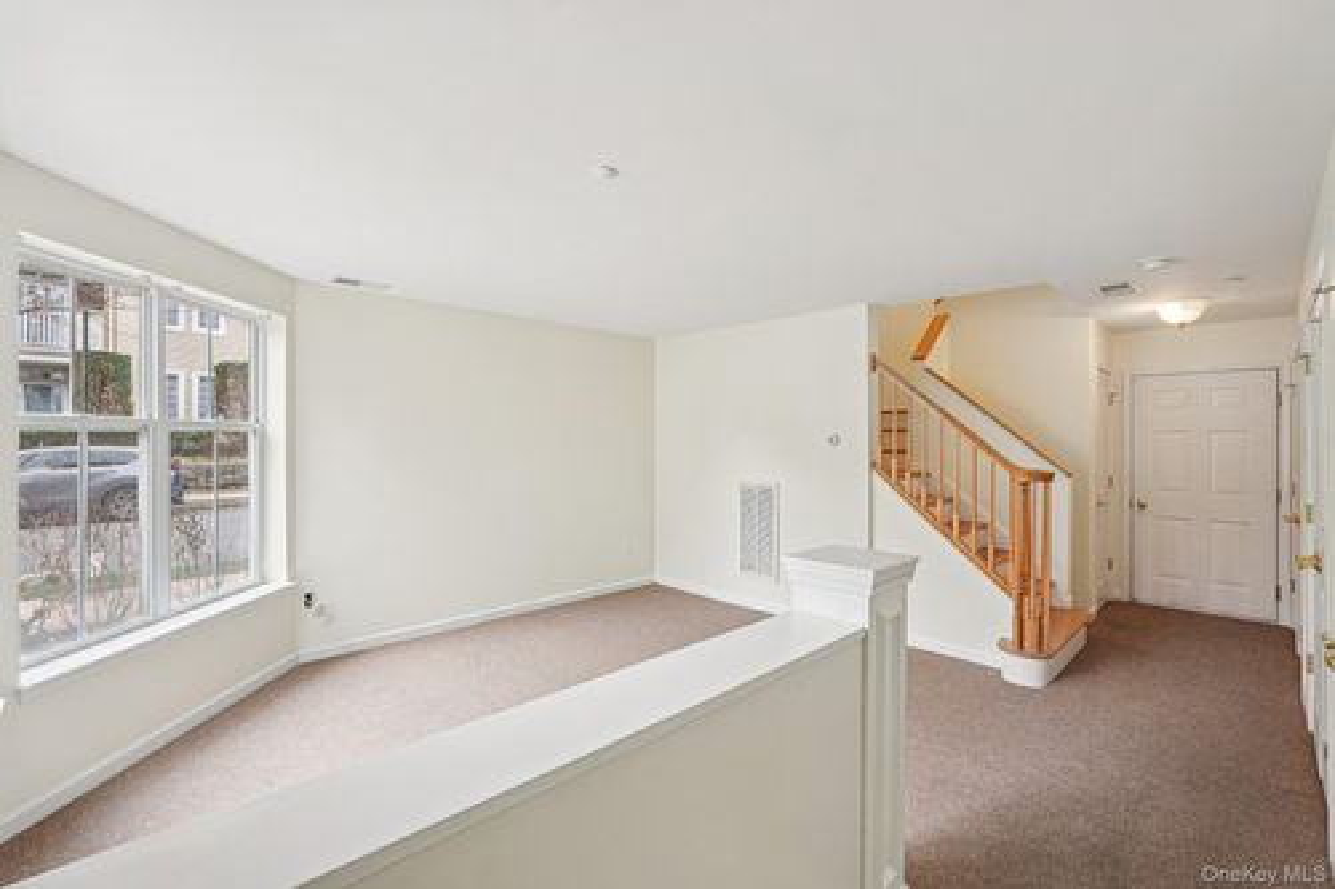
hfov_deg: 96.8
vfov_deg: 73.7
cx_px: 668
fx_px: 593
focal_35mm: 16
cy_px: 444
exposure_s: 1/25
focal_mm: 16
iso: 400
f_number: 8
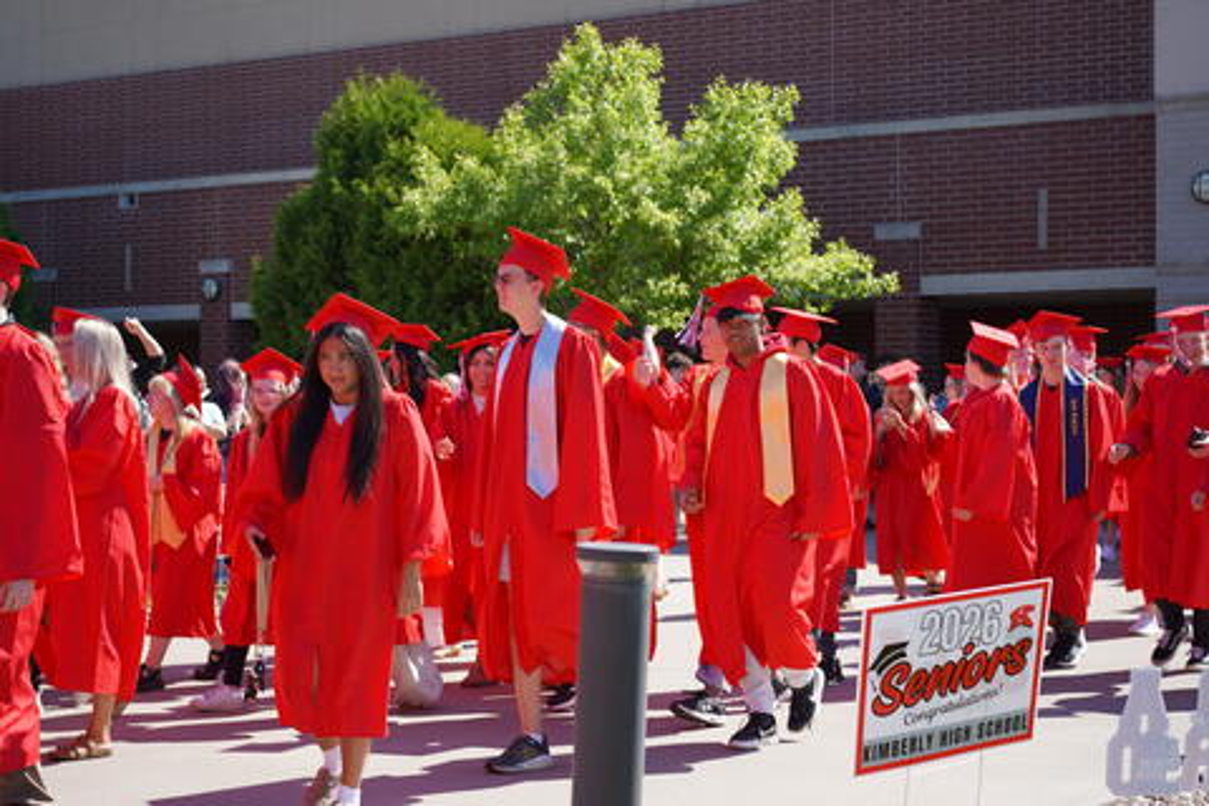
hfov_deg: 28.8
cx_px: 604
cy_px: 403
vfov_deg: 19.5
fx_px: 2351
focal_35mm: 70
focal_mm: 70
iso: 100
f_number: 4.5
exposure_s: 1/320
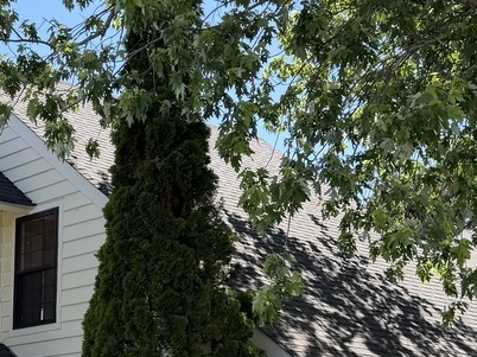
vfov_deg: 16.9
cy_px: 327
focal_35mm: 86
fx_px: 1184
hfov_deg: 22.3
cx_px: 56
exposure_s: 1/1901
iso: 80
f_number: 1.78
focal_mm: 6.76
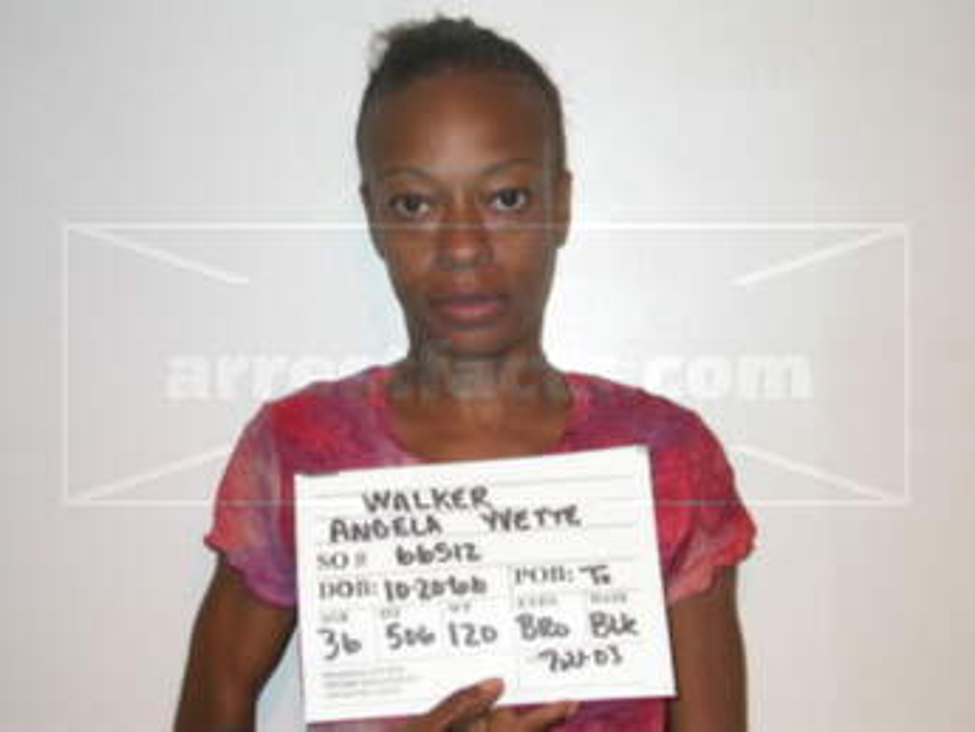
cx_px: 488
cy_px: 366
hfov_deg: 28.2
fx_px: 1944
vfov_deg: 21.3
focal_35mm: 69
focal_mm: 14.4
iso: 100
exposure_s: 1/60.3
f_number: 3.3
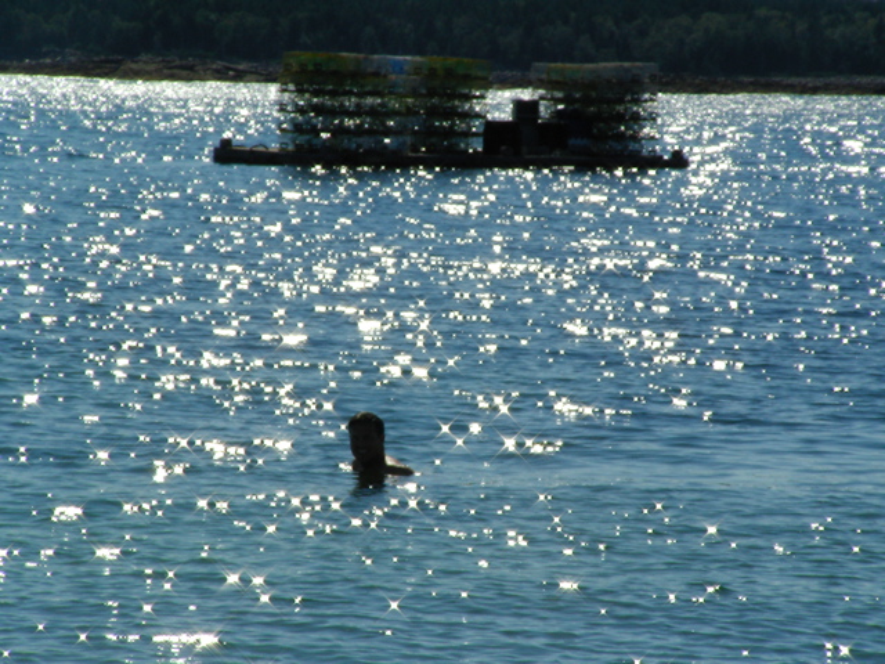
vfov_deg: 8.2
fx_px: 4602
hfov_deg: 11.0
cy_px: 332
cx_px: 442
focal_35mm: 180
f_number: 9.1
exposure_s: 1/566
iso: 50
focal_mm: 27.5
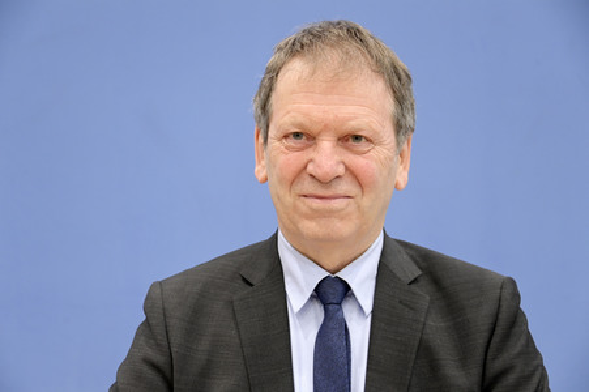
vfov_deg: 17.5
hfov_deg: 26.0
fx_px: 1275
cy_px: 196
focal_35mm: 78
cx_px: 294
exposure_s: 1/400
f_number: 5
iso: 3200
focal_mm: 78
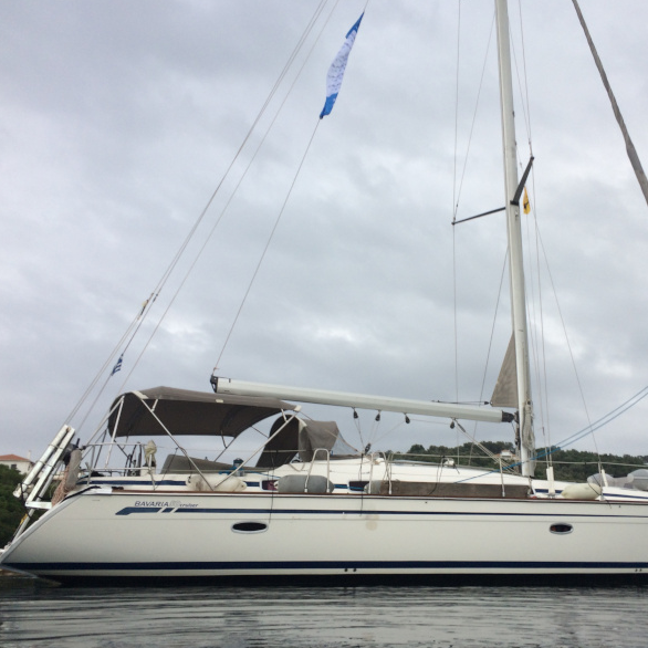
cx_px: 391
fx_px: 741
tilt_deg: +22.7
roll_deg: -0.8
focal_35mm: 35
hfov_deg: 46.9
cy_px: 327
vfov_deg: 47.2
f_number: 2.2
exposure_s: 1/283
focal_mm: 4.15
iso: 32
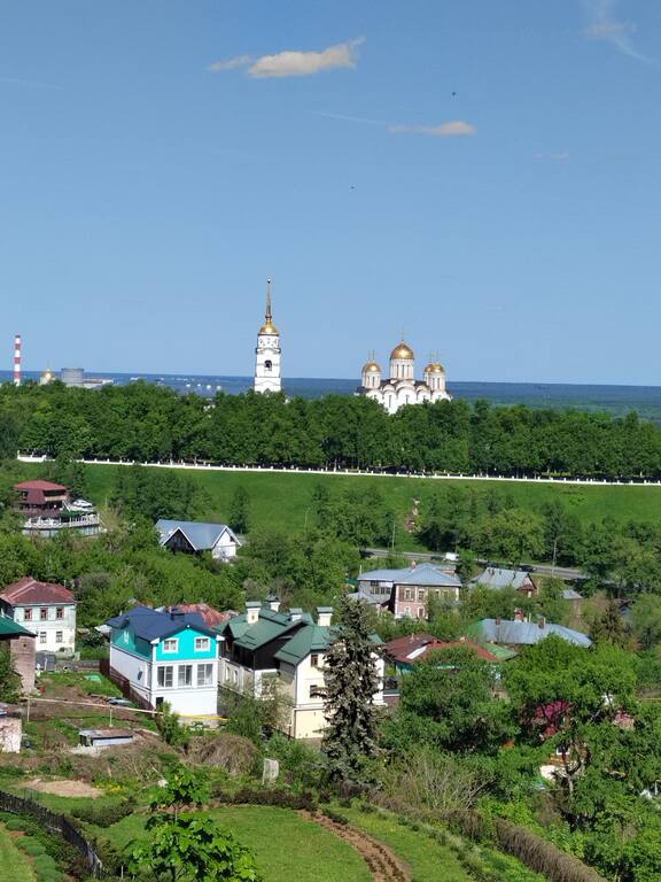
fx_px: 1833
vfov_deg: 27.0
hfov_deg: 20.4
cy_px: 441
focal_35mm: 72
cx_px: 330
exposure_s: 1/2000
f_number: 1.9
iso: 256
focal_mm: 5.52
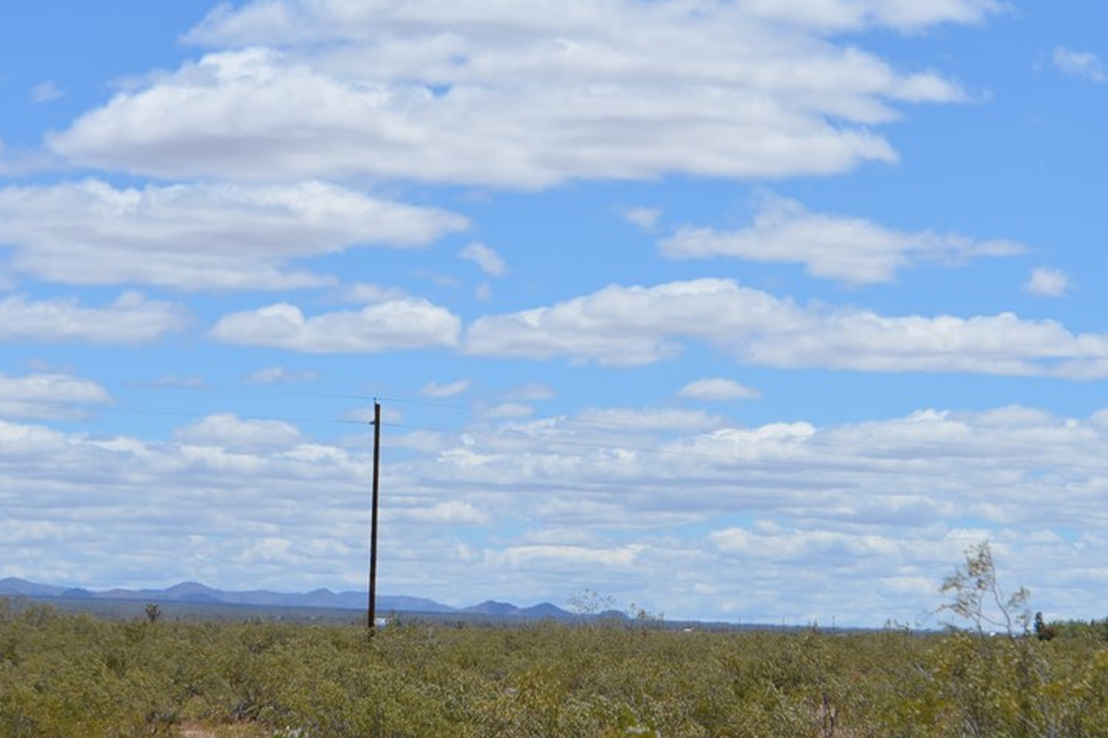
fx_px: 3869
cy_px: 506
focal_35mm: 126
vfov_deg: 10.9
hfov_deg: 16.3
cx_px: 717
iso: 100
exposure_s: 1/320
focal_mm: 55
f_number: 9
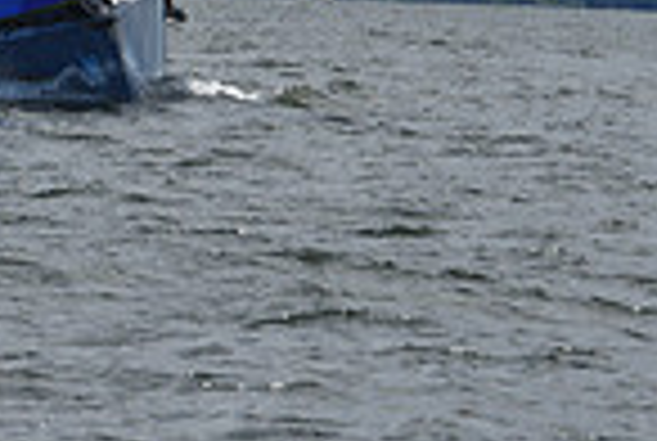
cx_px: -11
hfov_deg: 3.5
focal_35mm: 595
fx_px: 10881
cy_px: -796
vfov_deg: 2.3
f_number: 11
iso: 250
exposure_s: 1/800
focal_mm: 150
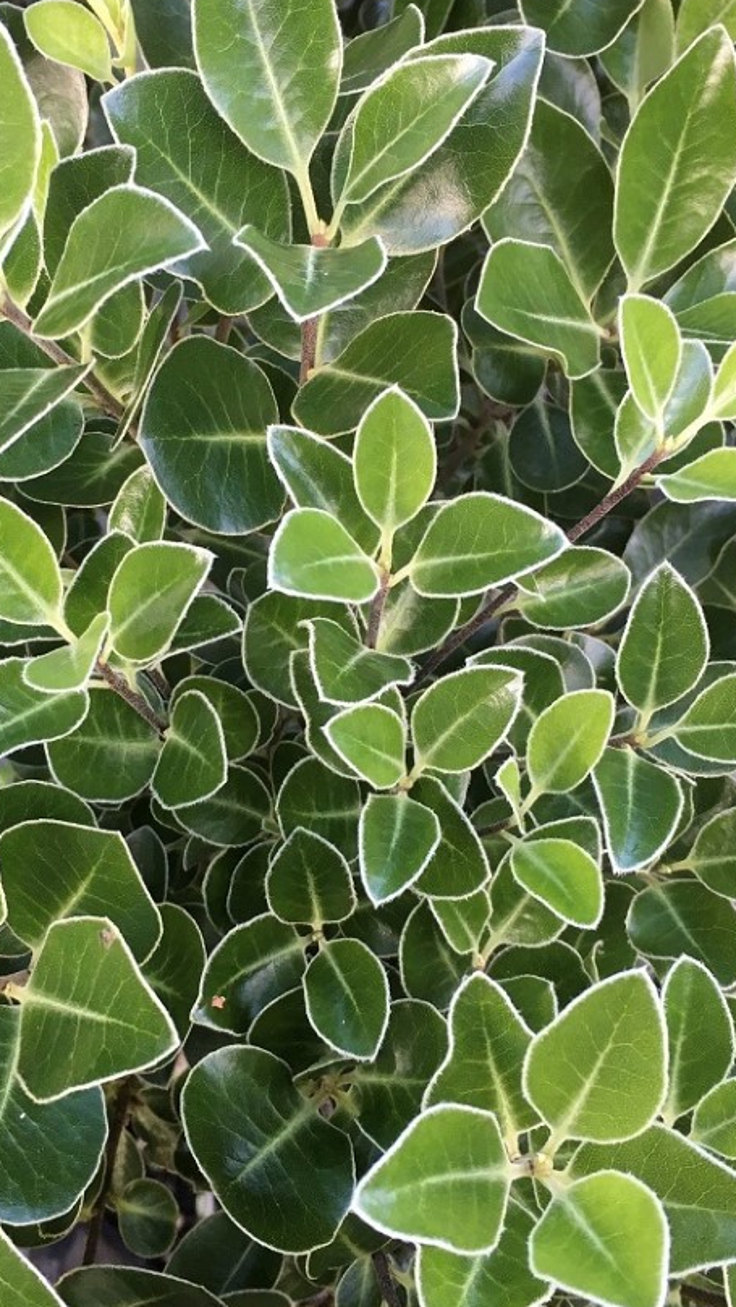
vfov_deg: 50.3
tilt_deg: -48.7
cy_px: 570
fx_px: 1387
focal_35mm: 40
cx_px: 239
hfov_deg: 29.5
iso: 25
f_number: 2.2
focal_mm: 4.15
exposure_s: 1/33
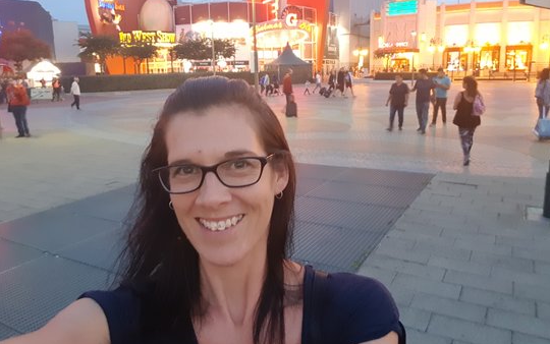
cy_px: 151
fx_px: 405
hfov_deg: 68.4
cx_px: 278
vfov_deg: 46.0
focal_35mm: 27
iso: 500
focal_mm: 2.95
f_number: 1.7
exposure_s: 1/14
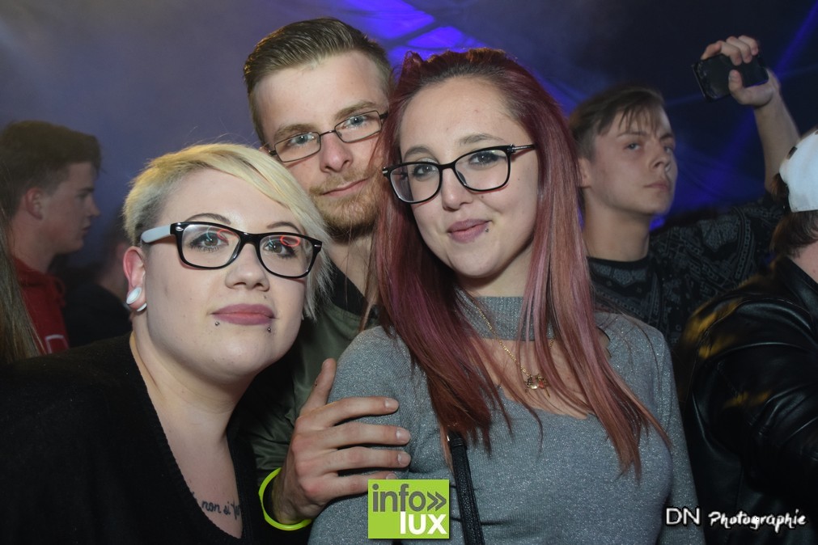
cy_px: 272
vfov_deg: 26.5
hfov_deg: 38.9
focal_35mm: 51
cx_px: 409
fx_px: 1159
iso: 1600
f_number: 4.5
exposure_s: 1/50
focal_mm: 34
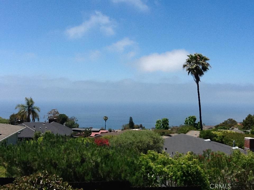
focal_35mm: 44
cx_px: 127
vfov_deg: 32.9
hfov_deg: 42.9
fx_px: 323
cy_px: 95
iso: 40
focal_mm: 2.03
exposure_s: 1/1912
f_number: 2.4
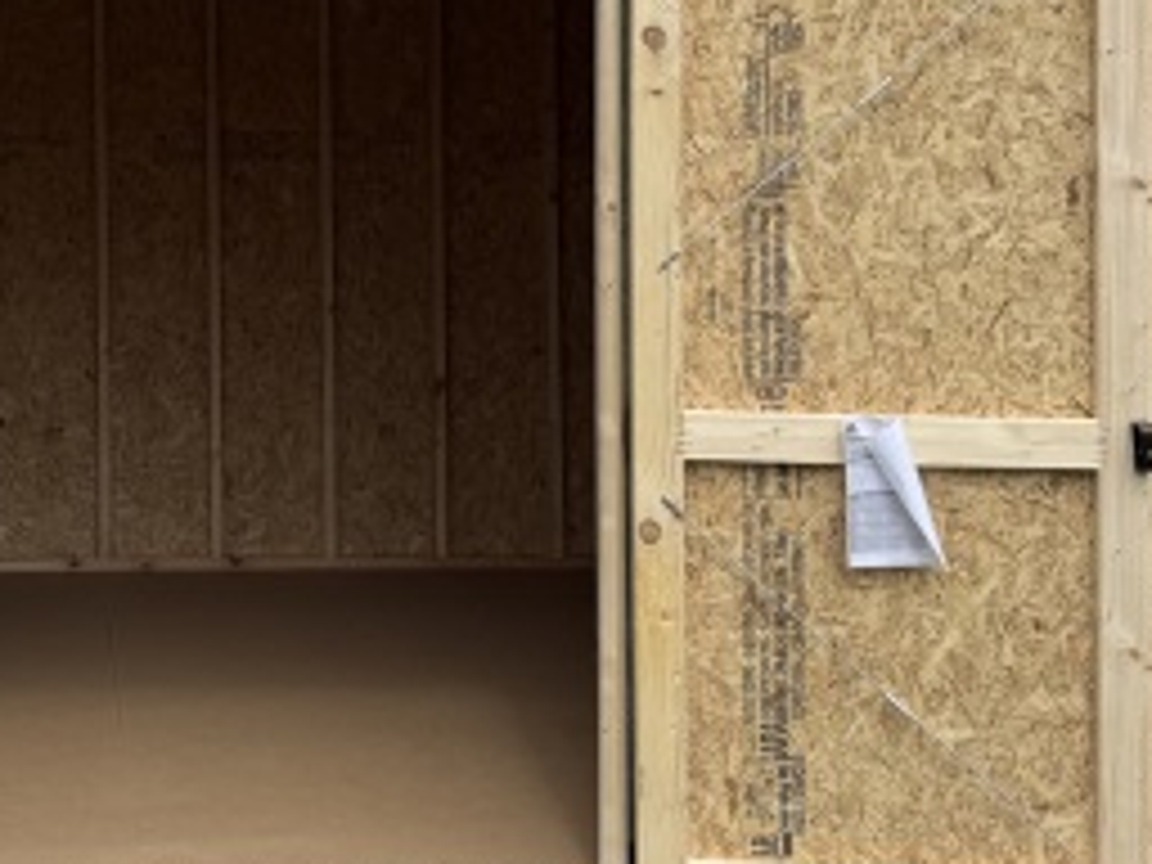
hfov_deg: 30.8
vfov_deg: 24.0
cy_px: 171
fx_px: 1997
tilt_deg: +0.1
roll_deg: -0.5
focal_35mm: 60
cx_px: 130
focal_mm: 6.76
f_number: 1.78
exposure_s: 1/5319
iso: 80
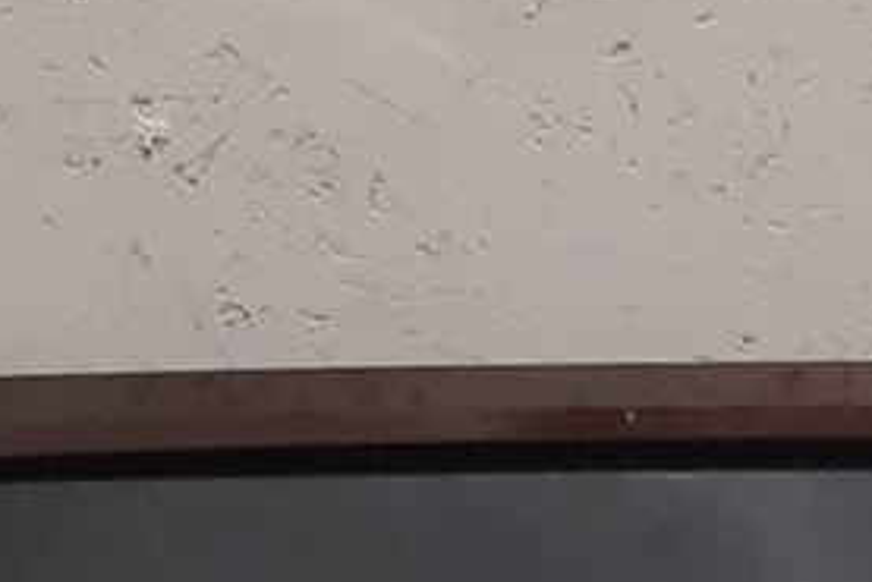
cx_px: 818
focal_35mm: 200
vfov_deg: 6.6
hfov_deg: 10.2
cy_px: 1236
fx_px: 4847
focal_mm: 3.93
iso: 160
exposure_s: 1/50
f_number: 1.7
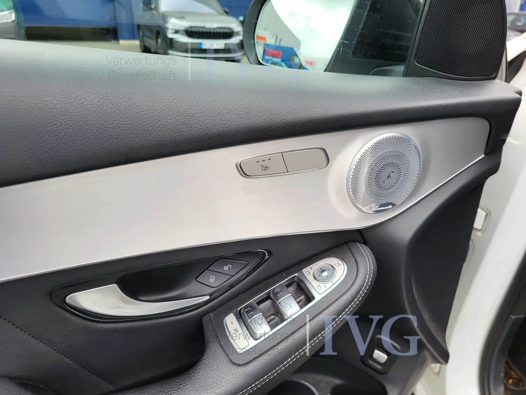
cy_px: 198
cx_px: 263
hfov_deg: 67.3
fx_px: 395
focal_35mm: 26
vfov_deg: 53.1
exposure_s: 1/276
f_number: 1.8
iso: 40
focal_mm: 5.4
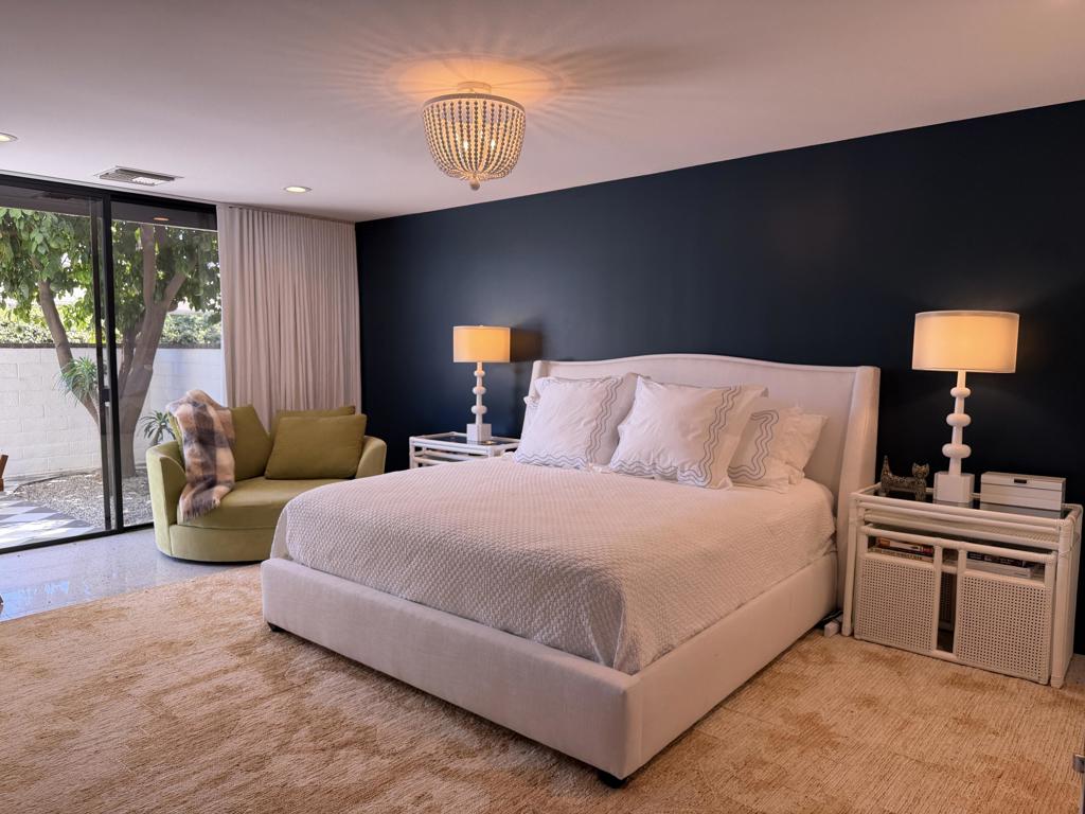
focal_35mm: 24
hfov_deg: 71.6
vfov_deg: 56.8
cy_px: 407
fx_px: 752
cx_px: 542
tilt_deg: -5.1
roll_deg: +0.0
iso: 100
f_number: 1.78
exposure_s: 1/120
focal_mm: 6.76
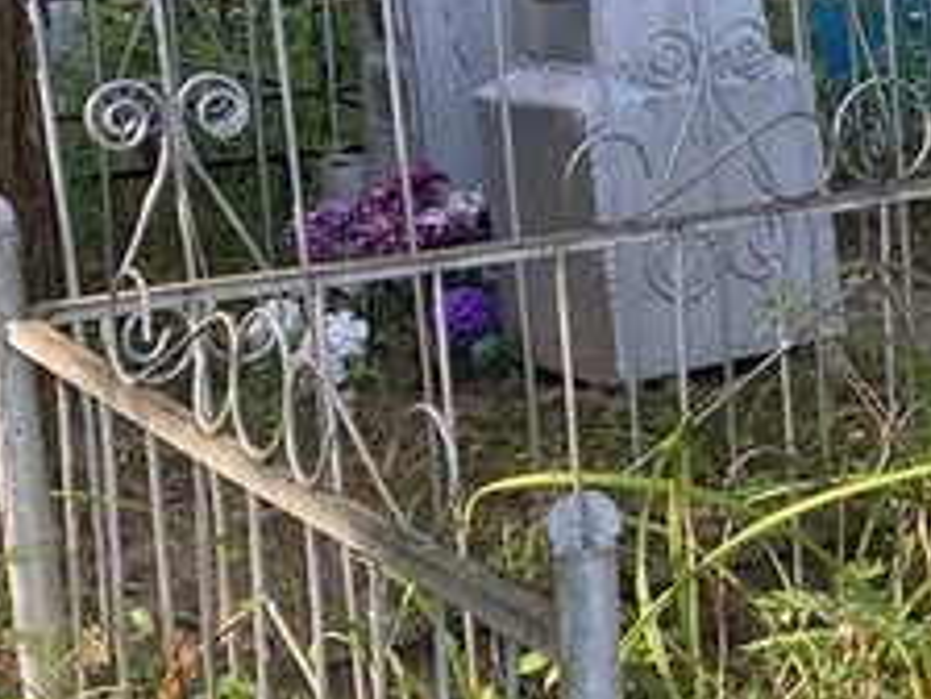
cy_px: 245
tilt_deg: -13.1
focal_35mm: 119
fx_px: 3201
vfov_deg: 12.4
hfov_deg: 14.9
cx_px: 1546
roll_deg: -1.1
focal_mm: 4.25
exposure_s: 1/121
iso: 80
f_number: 1.8
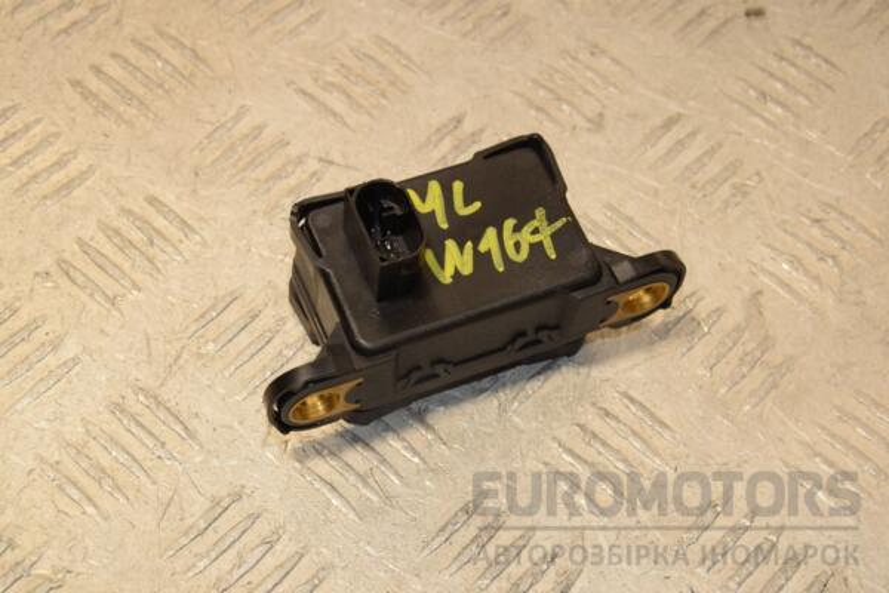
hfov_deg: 27.0
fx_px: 1852
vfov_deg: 18.2
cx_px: 444
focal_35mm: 75
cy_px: 296
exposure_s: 1/200
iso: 800
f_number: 8
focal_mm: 50
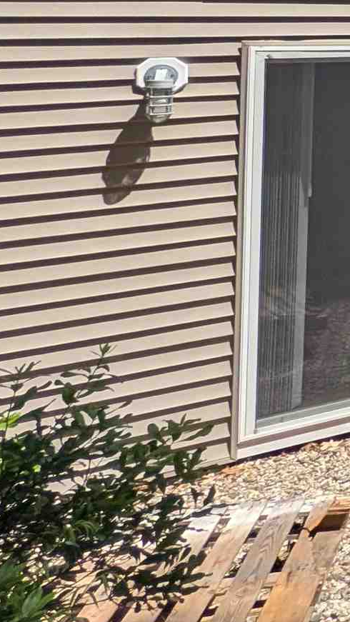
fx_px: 759
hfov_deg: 11.4
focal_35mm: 46
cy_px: 0
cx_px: 1054
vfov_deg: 39.3
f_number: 1.7
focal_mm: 2.02
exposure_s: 1/1887
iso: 50
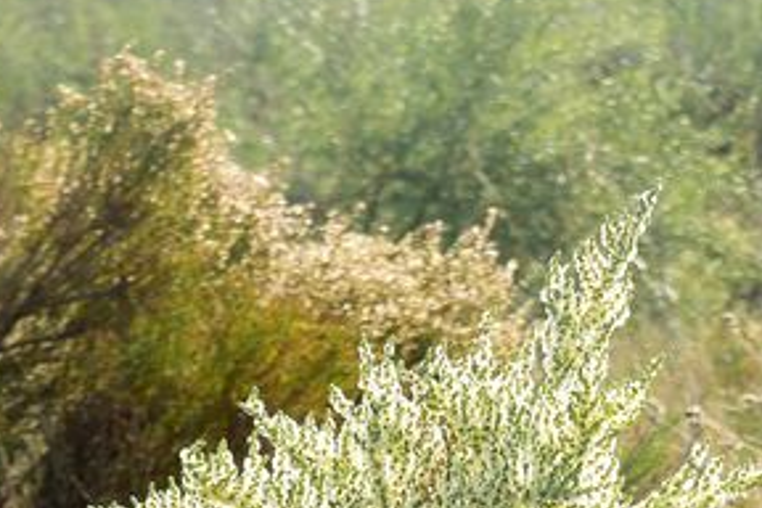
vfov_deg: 3.7
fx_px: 7704
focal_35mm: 364
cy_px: 941
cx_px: 1177
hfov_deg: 5.6
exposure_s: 1/100
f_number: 8
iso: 100
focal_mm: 50
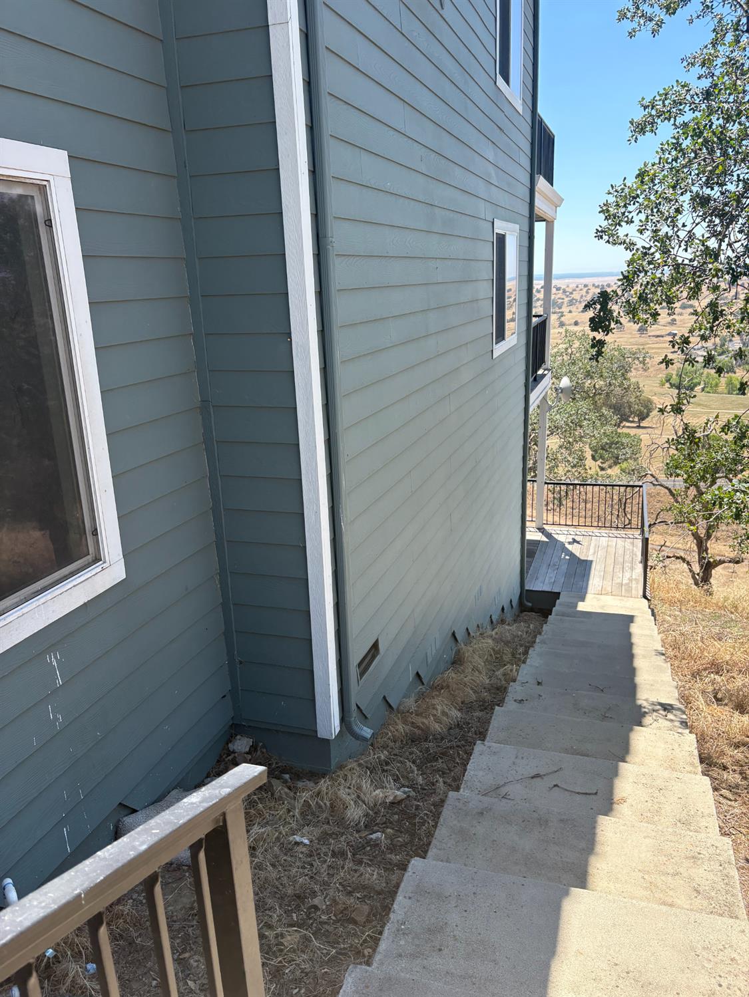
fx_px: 750
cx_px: 374
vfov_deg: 67.3
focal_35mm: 26
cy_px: 498
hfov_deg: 53.1
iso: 64
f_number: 1.6
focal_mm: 5.96
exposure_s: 1/1217
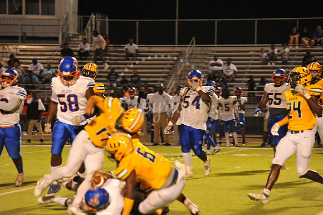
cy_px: 108
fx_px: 1793
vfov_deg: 6.9
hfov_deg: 10.3
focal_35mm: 200
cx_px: 162
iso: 3200
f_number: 5.6
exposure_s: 1/160
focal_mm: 200
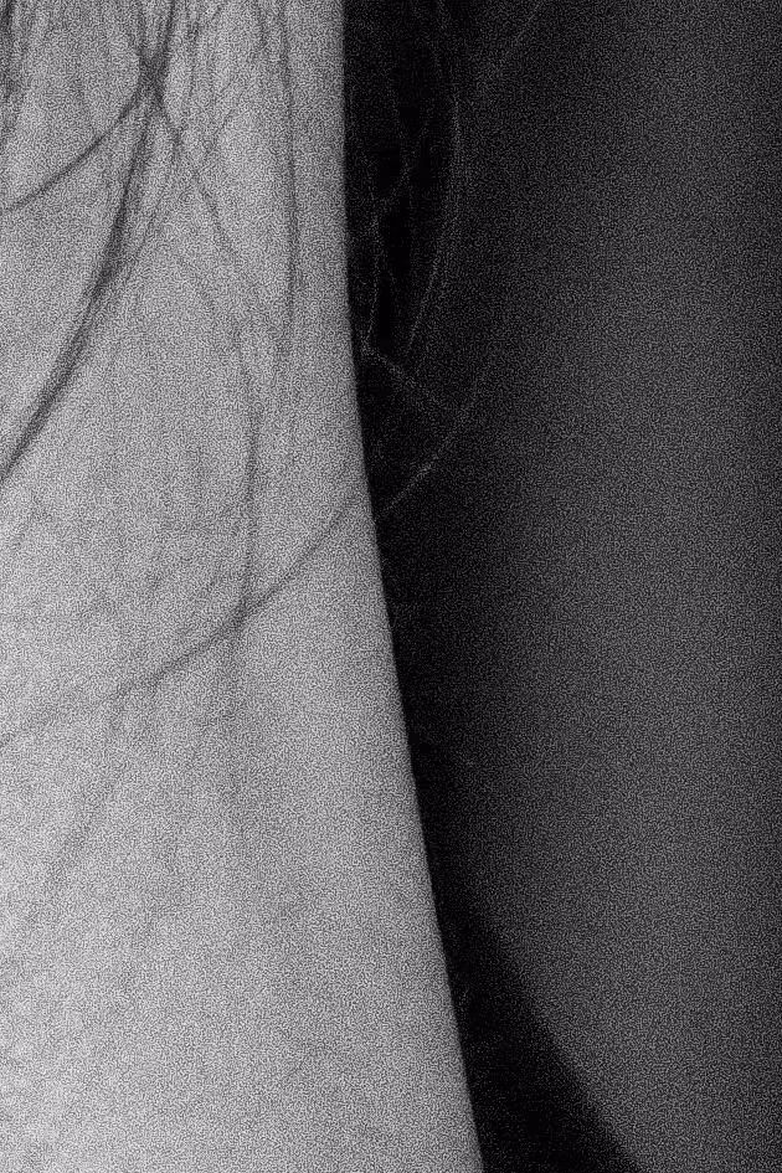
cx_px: 519
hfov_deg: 5.9
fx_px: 7526
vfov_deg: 8.7
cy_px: -478
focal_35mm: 231
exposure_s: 1/105
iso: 160
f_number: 2
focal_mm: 23
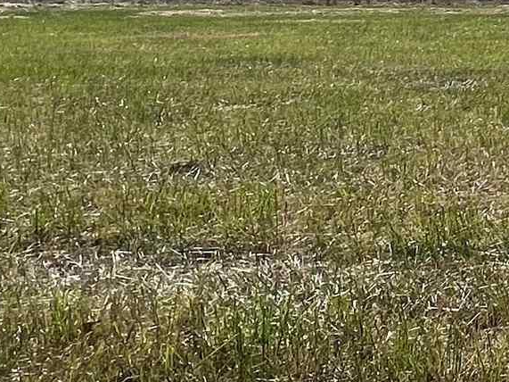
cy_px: -75
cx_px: 944
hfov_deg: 19.6
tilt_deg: +2.8
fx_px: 1029
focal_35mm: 70
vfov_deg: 19.8
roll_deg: -1.3
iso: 32
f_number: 1.8
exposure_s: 1/2096
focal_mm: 1.57
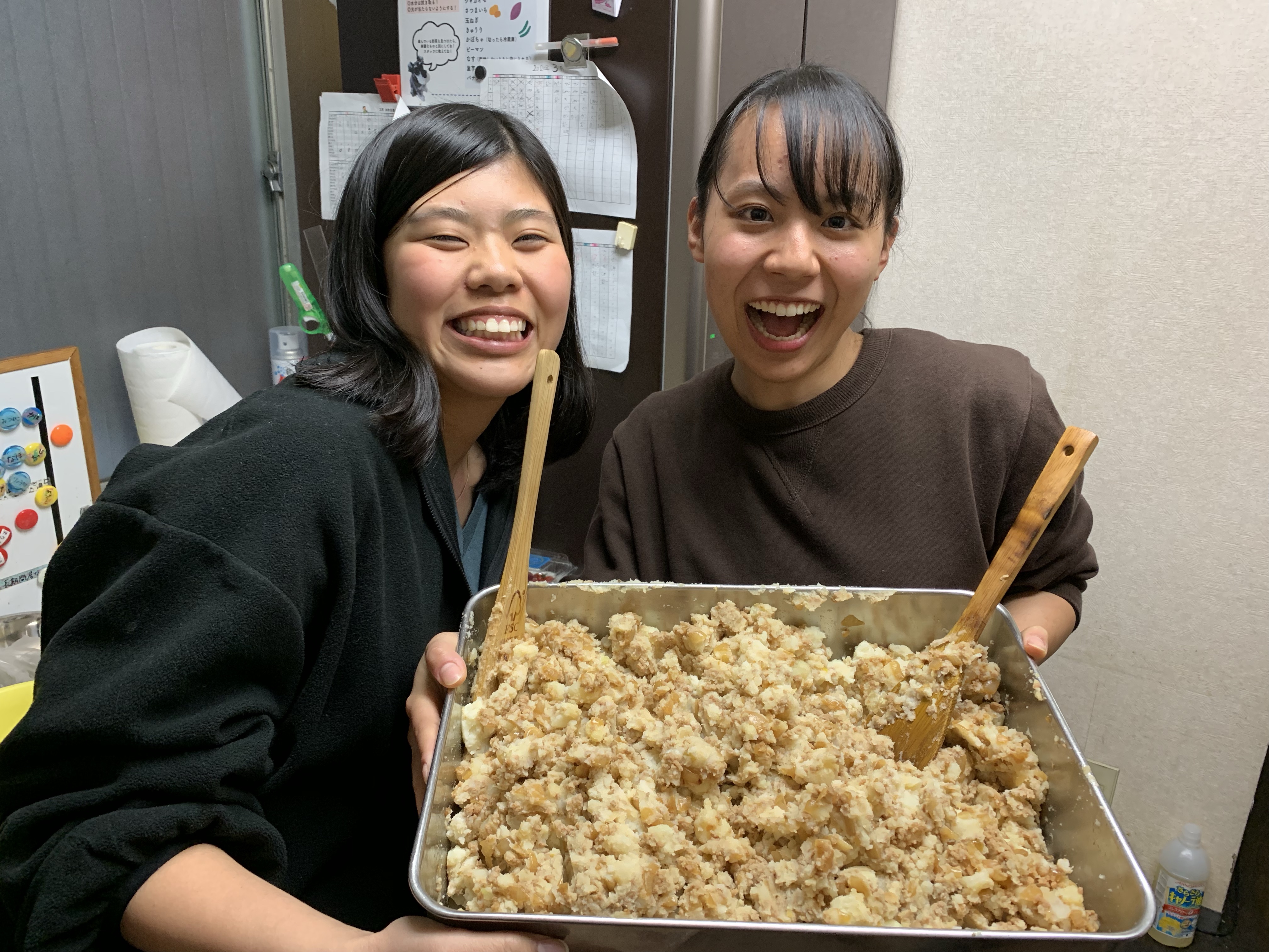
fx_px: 953
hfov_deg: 67.3
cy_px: 476
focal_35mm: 26
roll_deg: -1.5
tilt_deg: -19.4
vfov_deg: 53.1
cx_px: 634
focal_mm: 4.25
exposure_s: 1/50
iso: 160
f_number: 1.8
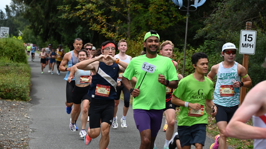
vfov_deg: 12.8
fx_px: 663
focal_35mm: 94
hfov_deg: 22.7
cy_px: 63
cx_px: 132
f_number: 6.3
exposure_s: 1/160
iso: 400
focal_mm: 88
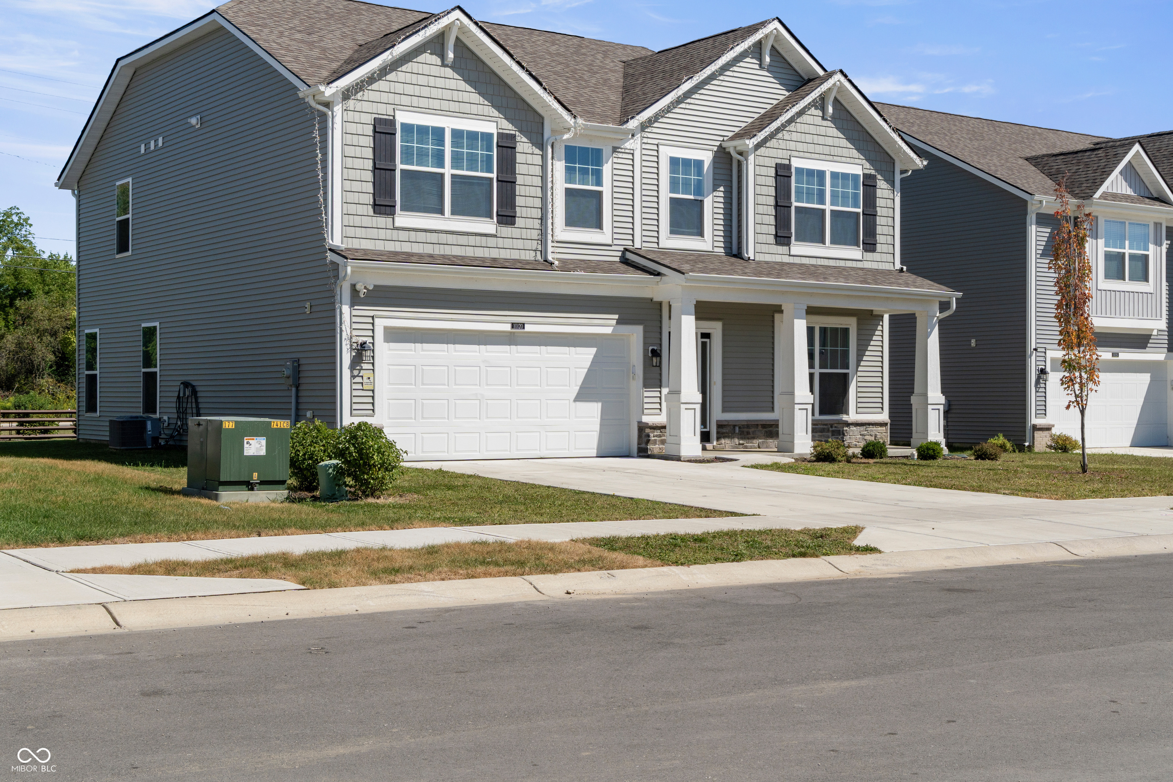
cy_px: 391
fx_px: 1466
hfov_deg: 43.6
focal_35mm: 45
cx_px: 586
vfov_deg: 29.9
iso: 200
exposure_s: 1/800
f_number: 9
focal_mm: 30
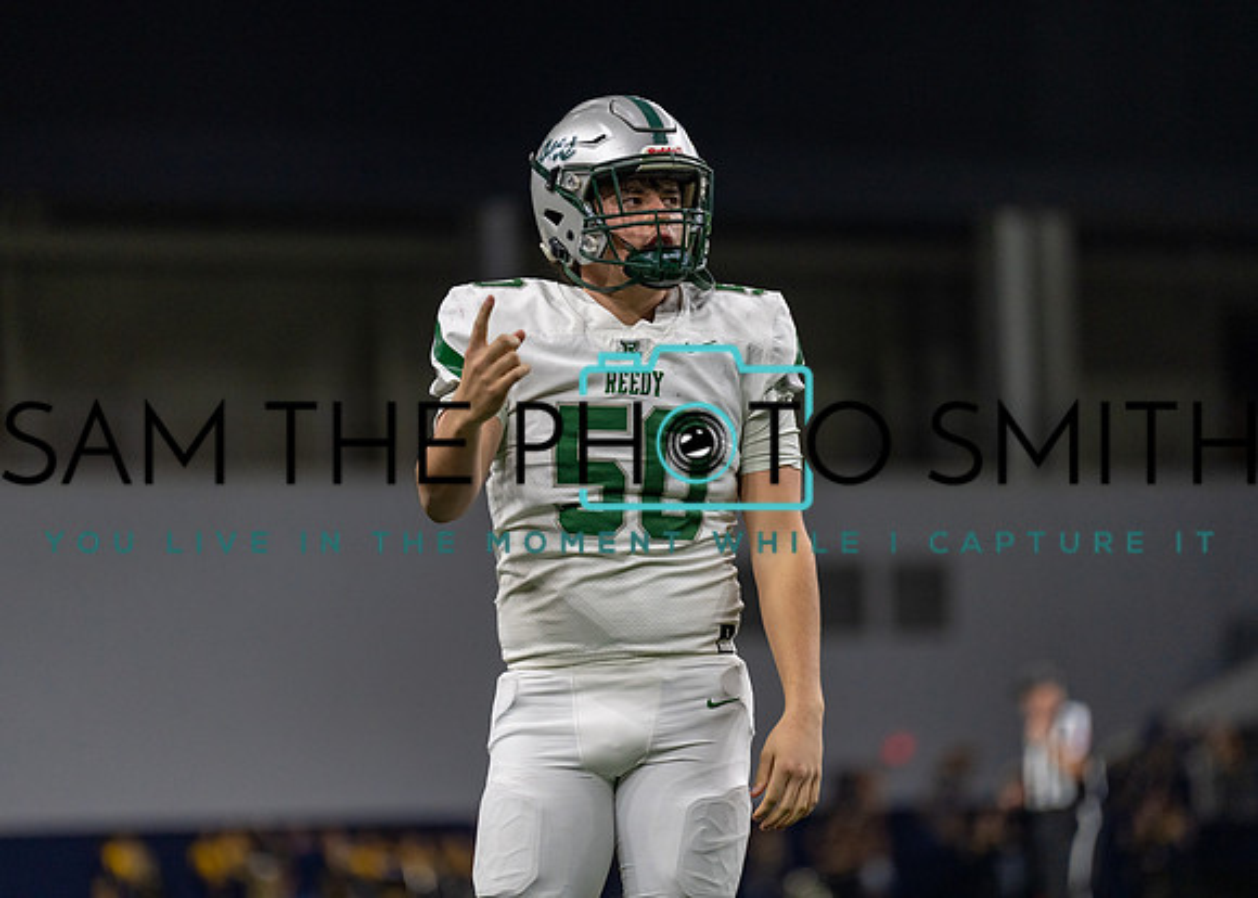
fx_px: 7486
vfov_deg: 6.9
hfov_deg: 9.6
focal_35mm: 210
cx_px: 629
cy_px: 449
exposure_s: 1/1000
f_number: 2.8
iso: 2000
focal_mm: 200
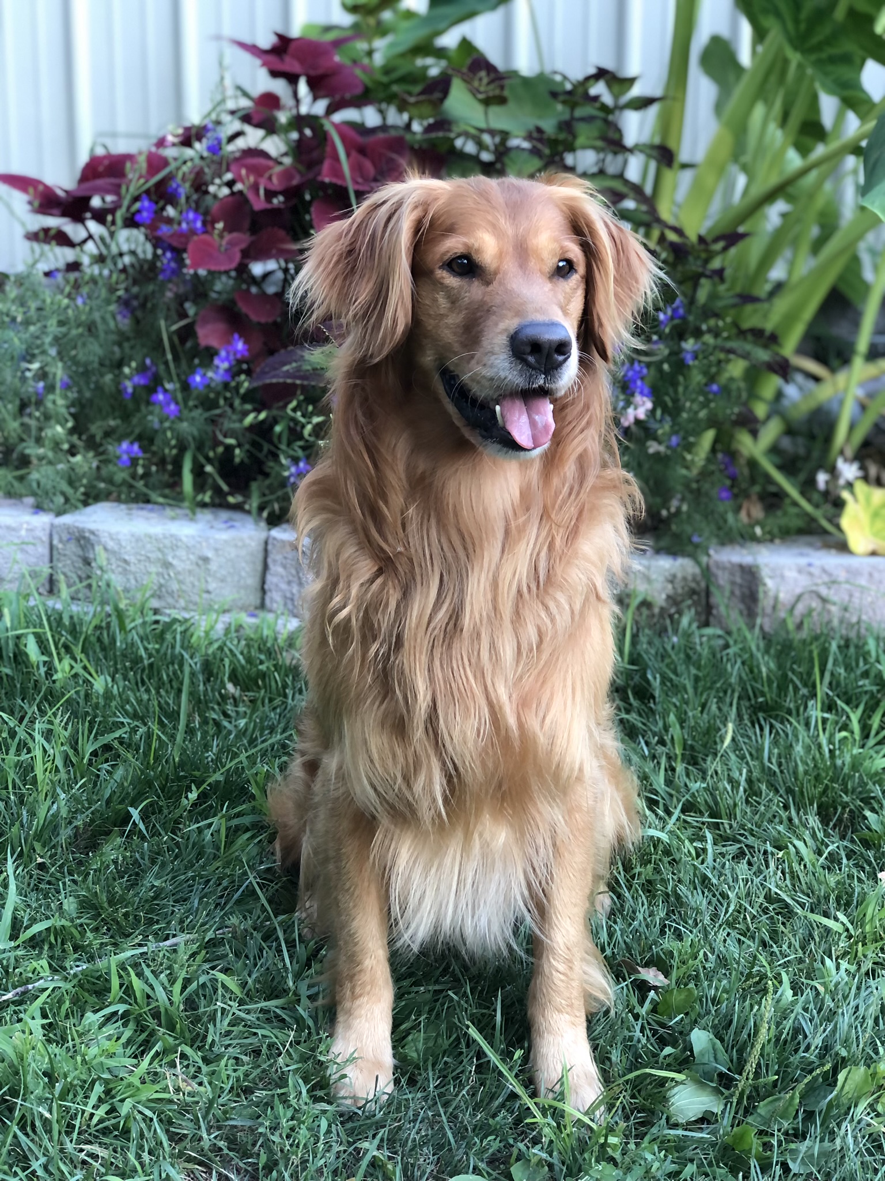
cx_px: 442
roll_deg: -0.6
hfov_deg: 25.7
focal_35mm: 57
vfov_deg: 33.8
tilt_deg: -14.1
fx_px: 1943
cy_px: 590
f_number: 2.8
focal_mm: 6.6
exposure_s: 1/30
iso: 32
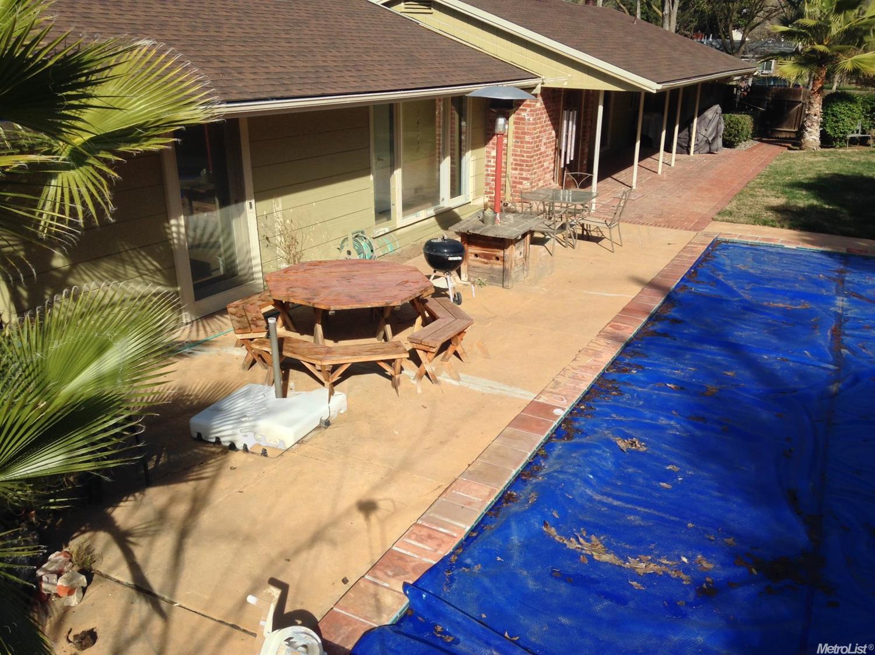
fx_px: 834
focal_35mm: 33
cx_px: 438
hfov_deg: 55.4
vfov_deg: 42.9
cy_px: 328
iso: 50
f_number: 2.4
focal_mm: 4.12
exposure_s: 1/1427
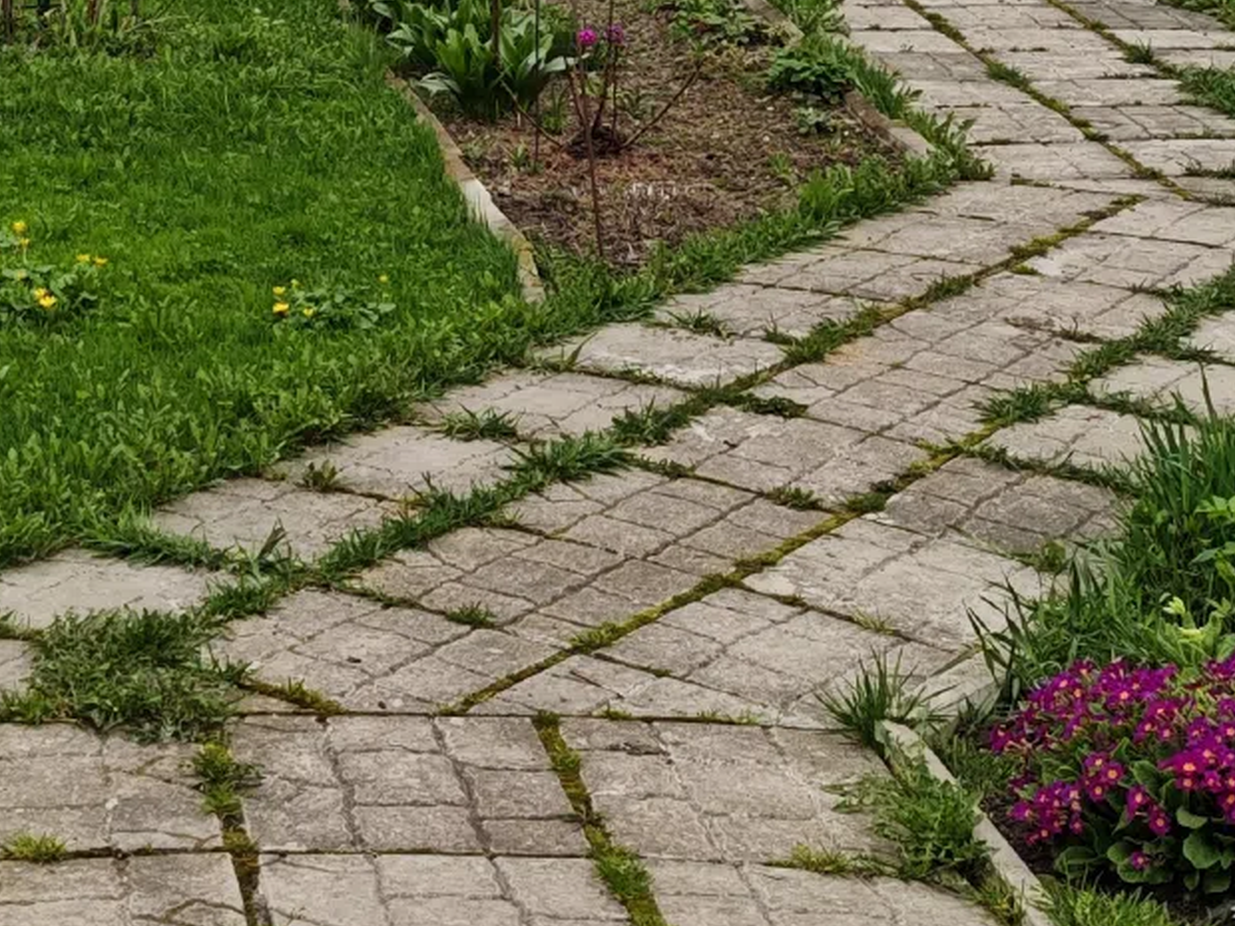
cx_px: -46
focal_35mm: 89
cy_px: -295
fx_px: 3175
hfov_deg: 21.1
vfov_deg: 15.7
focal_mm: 6.55
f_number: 1.62
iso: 50
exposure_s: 1/1882
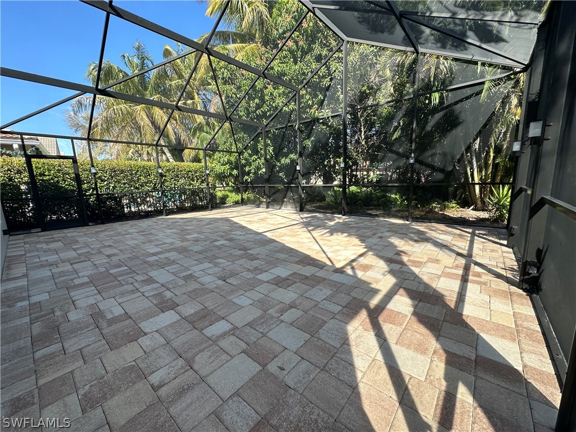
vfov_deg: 85.7
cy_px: 216
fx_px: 233
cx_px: 288
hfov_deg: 102.1
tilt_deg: -9.5
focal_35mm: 14
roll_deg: +1.7
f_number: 2.2
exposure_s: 1/280
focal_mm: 2.22
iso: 40
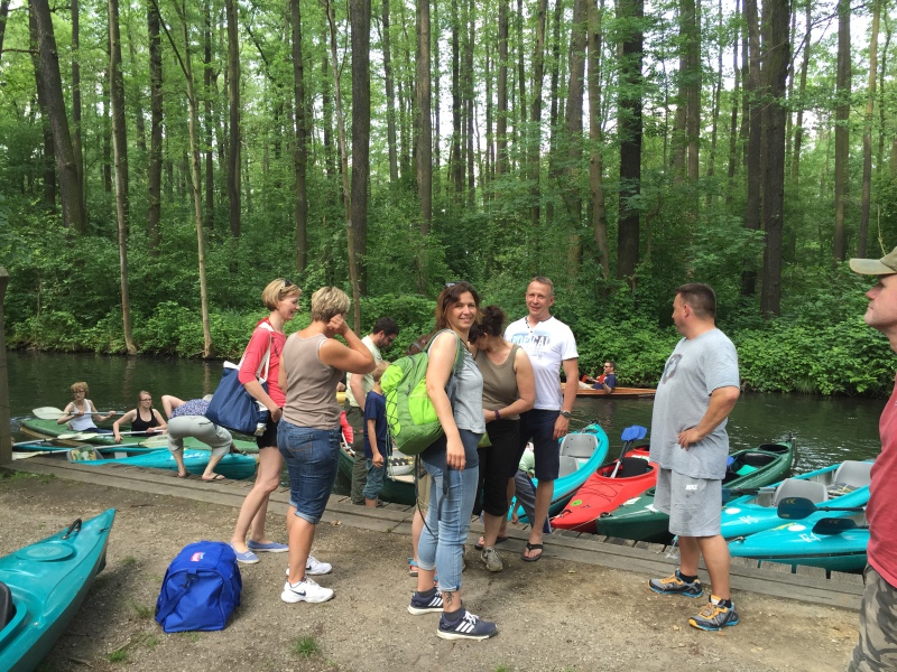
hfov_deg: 61.7
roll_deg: -1.8
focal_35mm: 29
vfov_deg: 48.2
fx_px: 751
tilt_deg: -2.9
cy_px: 336
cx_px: 448
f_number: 2.2
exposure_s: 1/100
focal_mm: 4.15
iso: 40
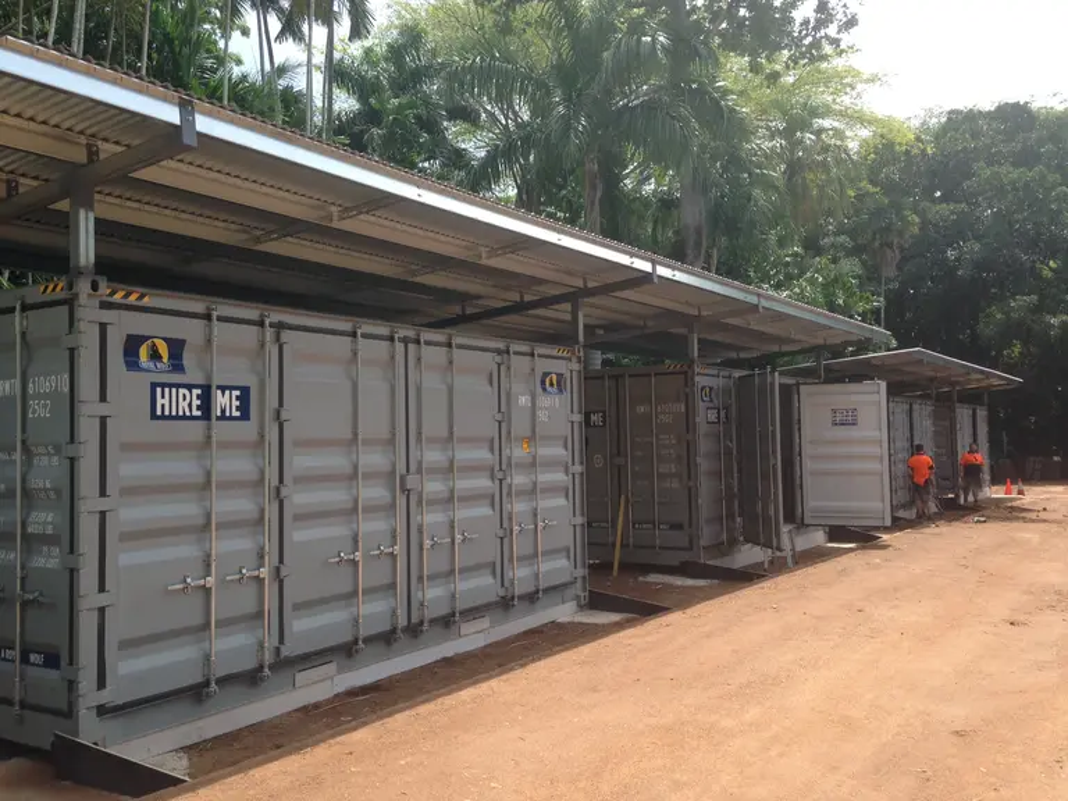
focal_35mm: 33
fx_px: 1018
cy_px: 400
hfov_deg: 55.4
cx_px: 534
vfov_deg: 42.9
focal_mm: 4.12
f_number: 2.4
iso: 50
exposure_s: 1/630
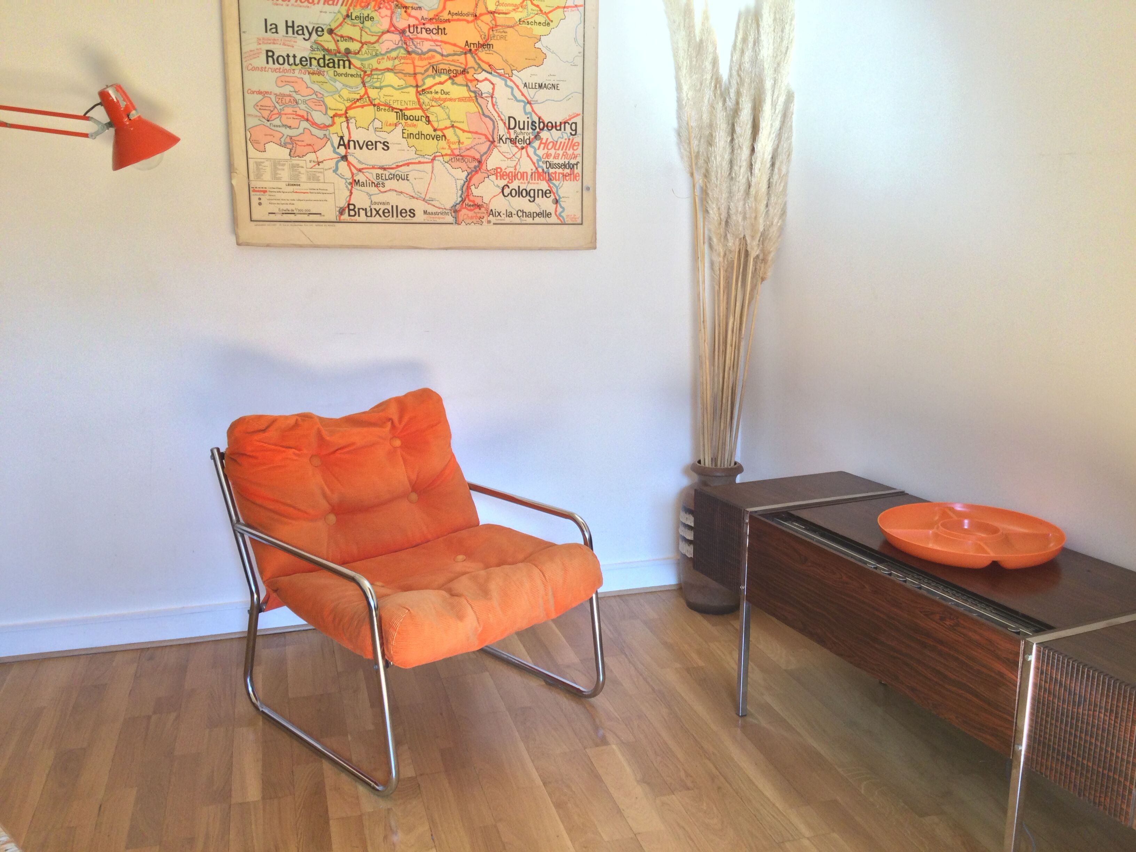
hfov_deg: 58.4
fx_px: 1017
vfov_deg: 45.4
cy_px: 426
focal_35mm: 31
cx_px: 568
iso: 40
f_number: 2.4
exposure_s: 1/33
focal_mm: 3.3
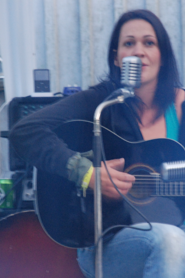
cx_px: 104
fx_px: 2342
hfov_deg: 4.5
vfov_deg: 6.8
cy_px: 139
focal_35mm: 304
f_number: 5.6
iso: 1600
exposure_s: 1/10
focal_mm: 135
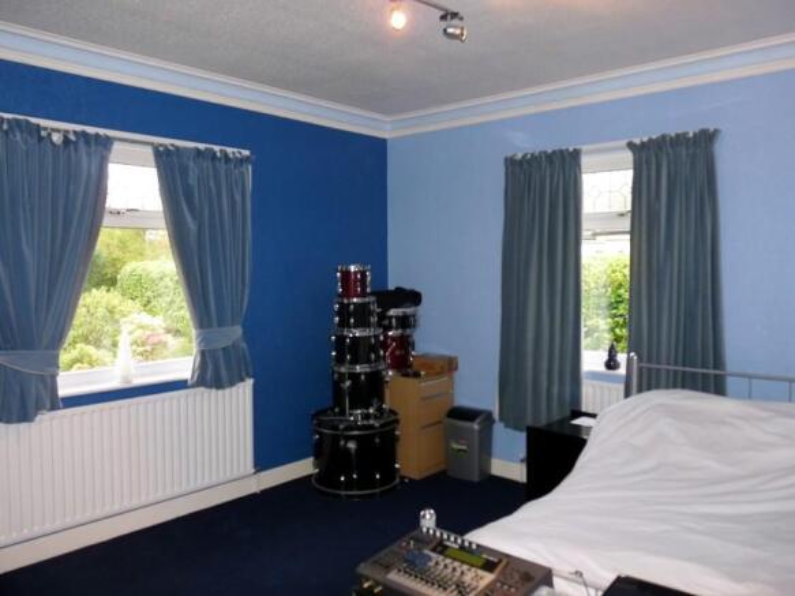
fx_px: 620
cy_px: 298
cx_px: 398
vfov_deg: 51.3
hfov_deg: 65.3
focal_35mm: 27
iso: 125
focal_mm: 4.8
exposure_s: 1/30
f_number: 2.8
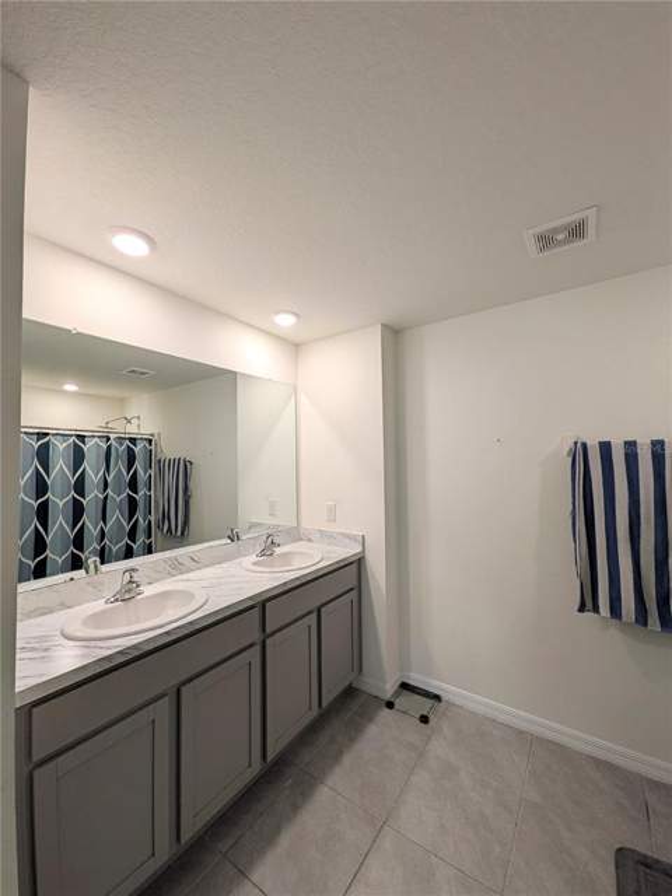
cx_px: 336
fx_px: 362
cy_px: 448
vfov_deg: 102.1
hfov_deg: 85.7
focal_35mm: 14
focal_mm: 1.85
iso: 68
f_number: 2.2
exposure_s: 1/60
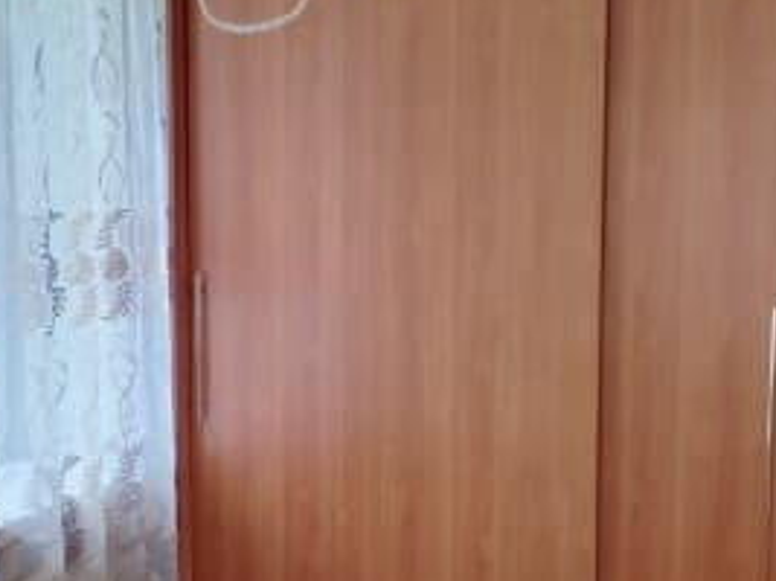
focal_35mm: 72
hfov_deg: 26.7
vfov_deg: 20.4
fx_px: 1613
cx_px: 192
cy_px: 375
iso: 291
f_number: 1.75
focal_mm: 5.25
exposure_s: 1/50
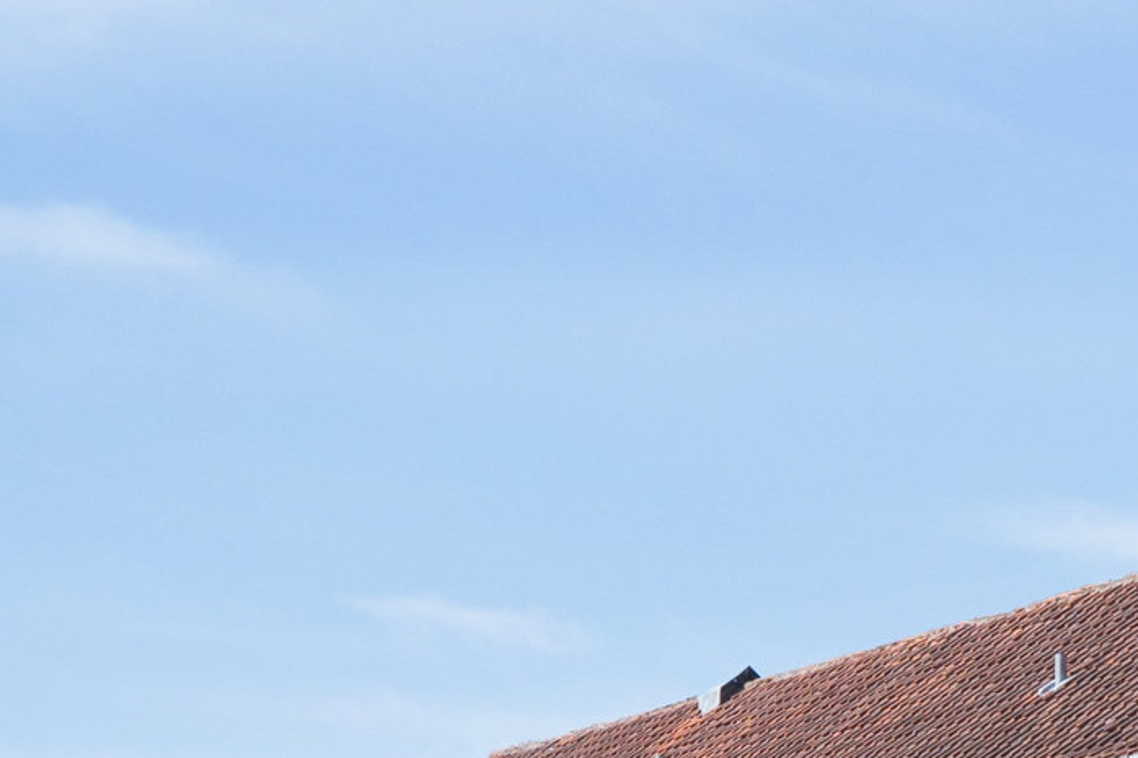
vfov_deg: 10.3
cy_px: 1117
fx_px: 4077
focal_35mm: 129
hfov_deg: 15.8
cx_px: 240
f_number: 9
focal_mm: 20
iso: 160
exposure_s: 1/250
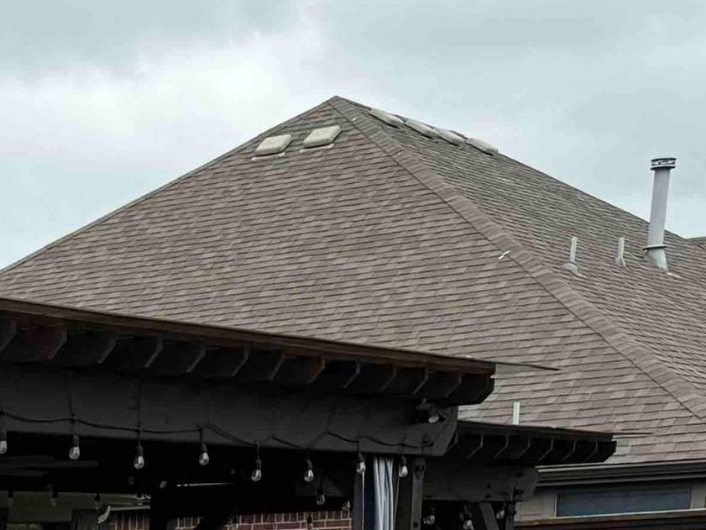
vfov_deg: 11.4
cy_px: 1117
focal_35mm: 115
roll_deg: +0.9
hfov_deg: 14.4
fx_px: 2346
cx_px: -691
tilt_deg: -11.7
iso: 80
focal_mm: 6.76
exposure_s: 1/2174
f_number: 1.78
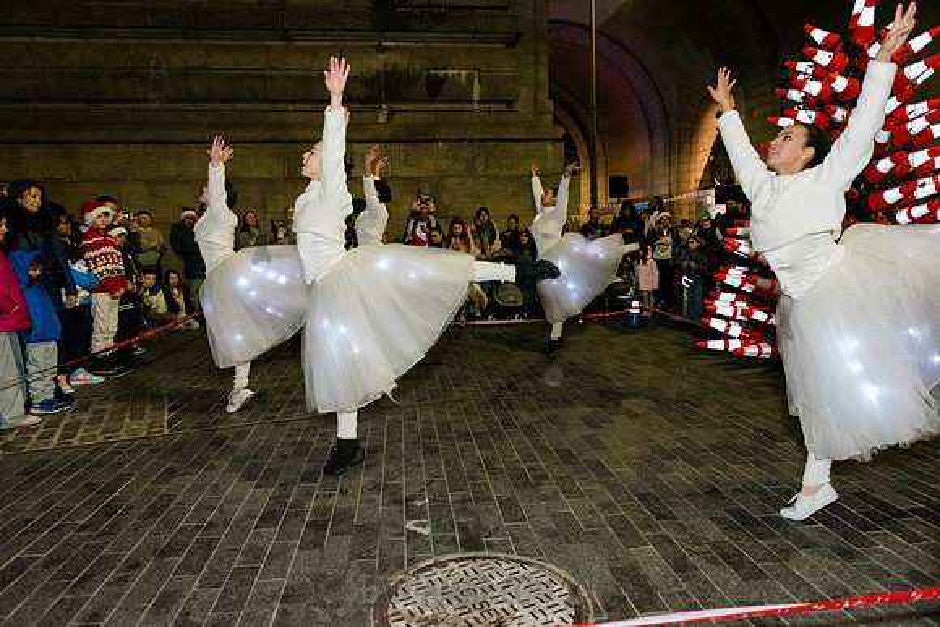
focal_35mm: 24
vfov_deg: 53.2
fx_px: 627
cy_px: 314
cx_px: 470
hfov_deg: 73.7
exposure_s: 1/160
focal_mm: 24
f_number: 3.2
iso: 8000
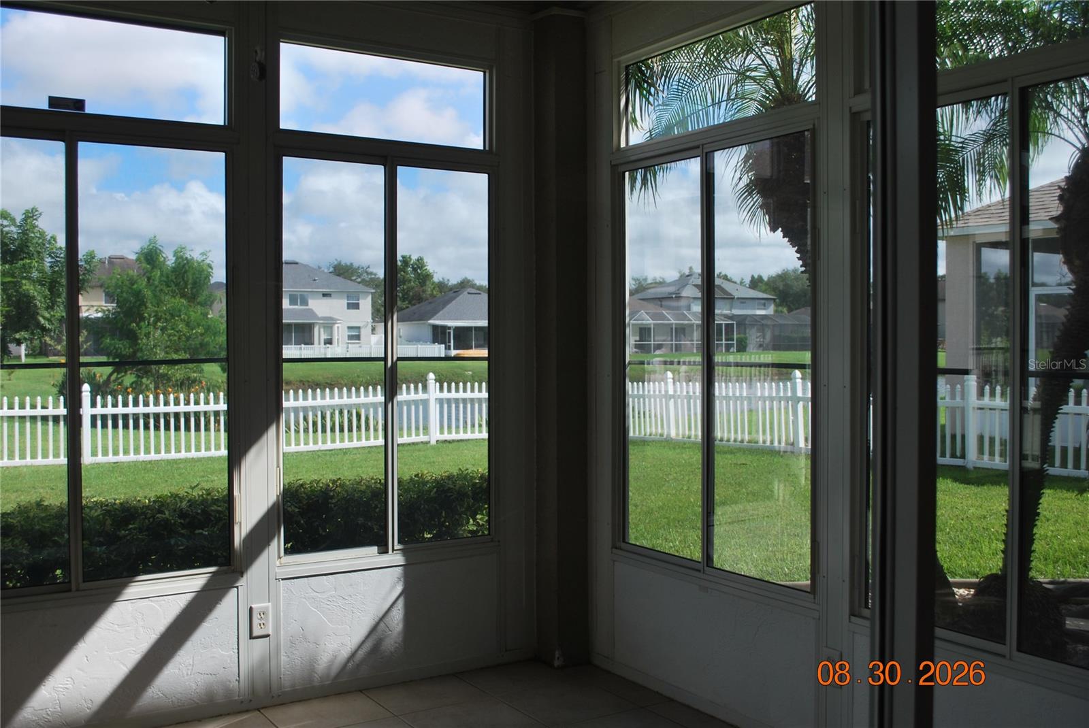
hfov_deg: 53.1
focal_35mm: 36
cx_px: 544
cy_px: 364
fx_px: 1090
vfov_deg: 36.9
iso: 100
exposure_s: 1/125
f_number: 5.6
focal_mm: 24
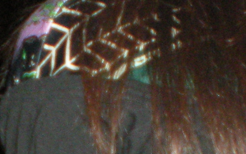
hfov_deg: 10.7
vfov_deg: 6.6
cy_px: 238
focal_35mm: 196
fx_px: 1314
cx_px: 62
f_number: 3.1
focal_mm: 6.3
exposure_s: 1/60
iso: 288
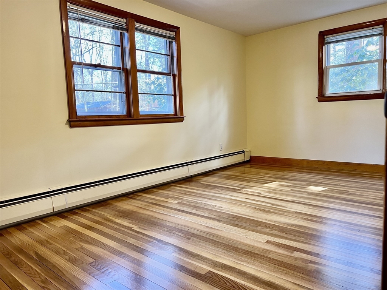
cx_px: 194
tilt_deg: -5.9
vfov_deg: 53.1
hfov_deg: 67.3
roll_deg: +2.1
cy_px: 145
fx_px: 291
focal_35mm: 26
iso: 100
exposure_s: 1/60
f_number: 1.5
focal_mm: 5.7
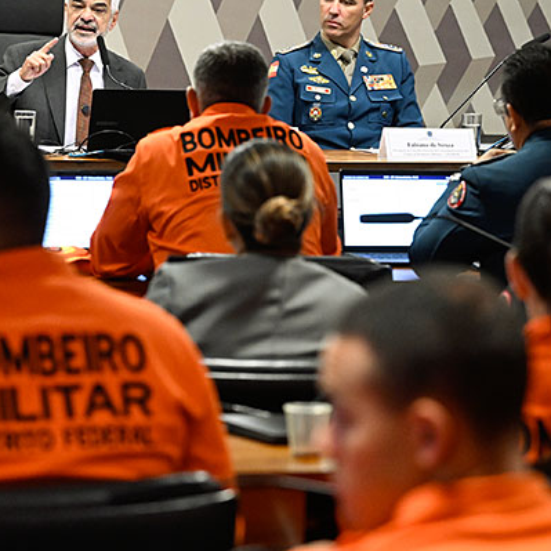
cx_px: 69
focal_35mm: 192
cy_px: 260
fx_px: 3458
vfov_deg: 9.1
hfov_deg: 9.1
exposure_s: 1/160
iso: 4000
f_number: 4
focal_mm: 105
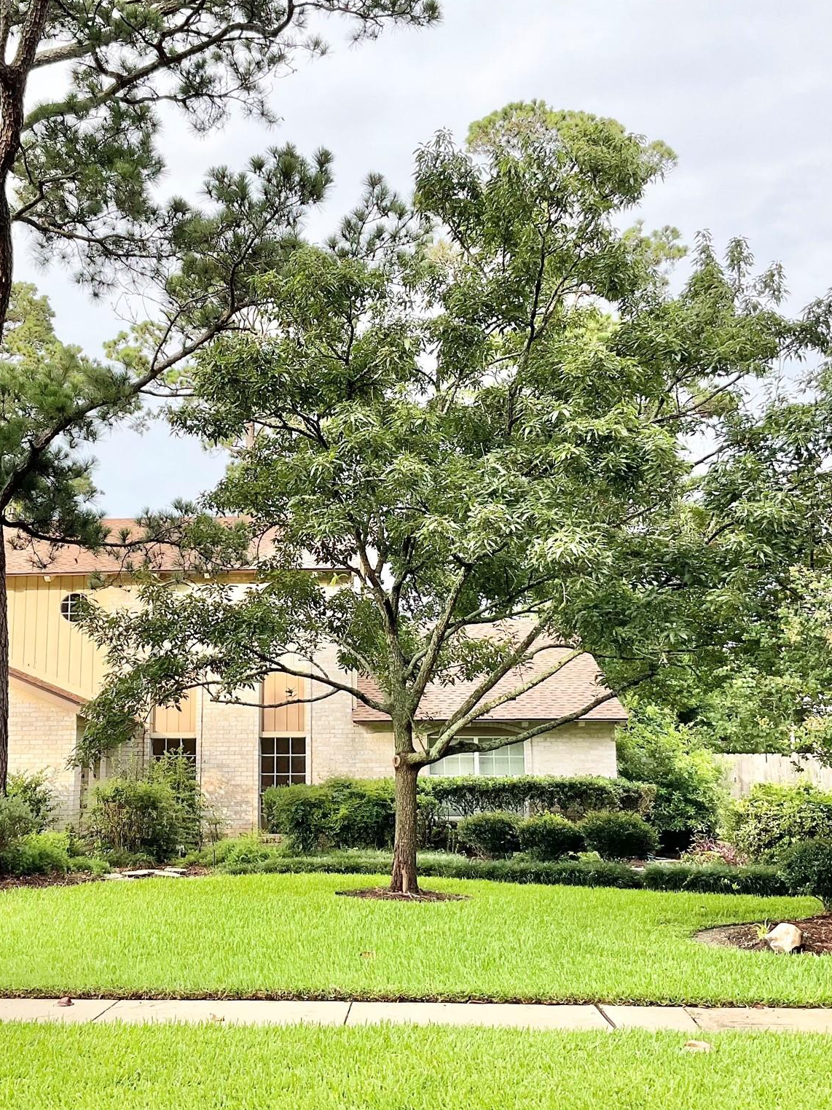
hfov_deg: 36.6
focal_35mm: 39
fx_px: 1250
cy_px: 552
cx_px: 306
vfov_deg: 47.9
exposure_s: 1/386
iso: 16
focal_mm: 3
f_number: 1.8
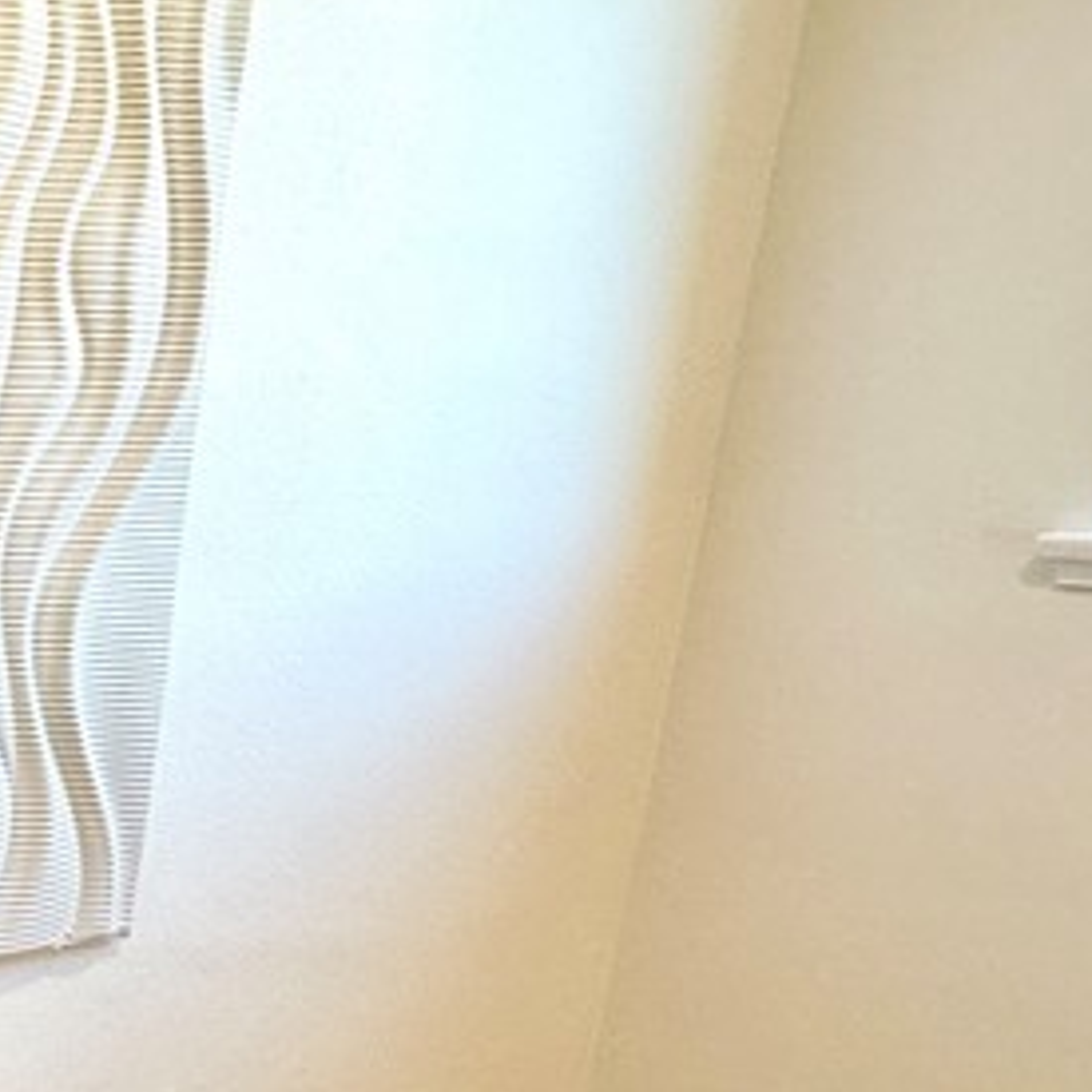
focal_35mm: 46
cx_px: -651
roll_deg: +0.1
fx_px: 1642
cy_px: 782
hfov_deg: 25.1
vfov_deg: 36.2
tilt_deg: -13.9
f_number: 2.2
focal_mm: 2.22
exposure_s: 1/120
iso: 160
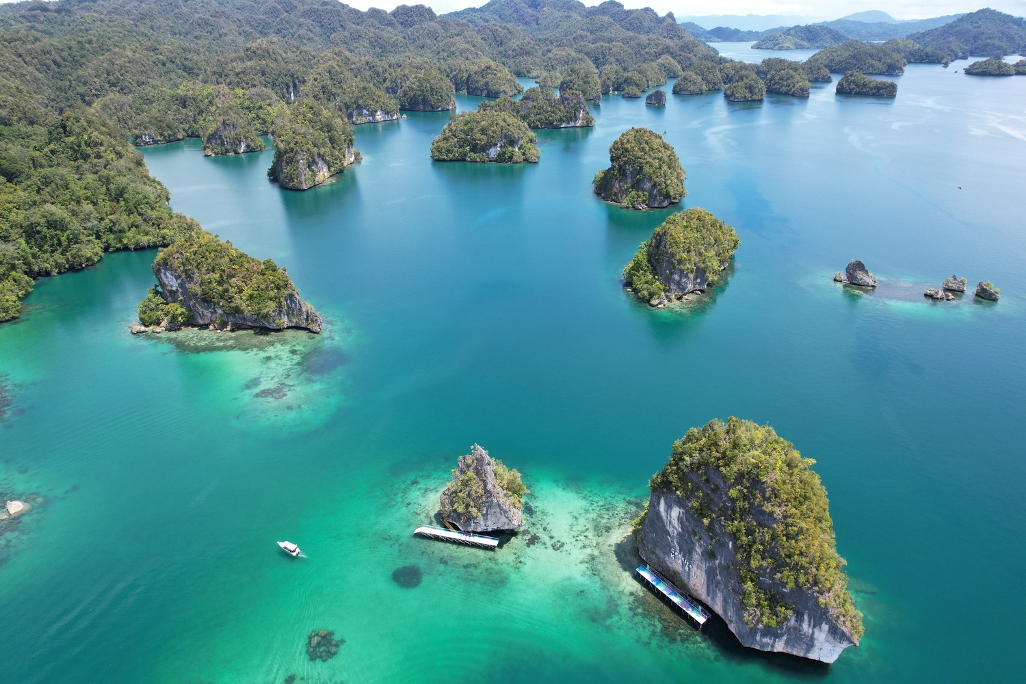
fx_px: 627
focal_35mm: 22
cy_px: 342
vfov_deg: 57.2
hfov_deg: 78.6
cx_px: 513
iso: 100
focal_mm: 8.38
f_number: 2.8
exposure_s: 1/800
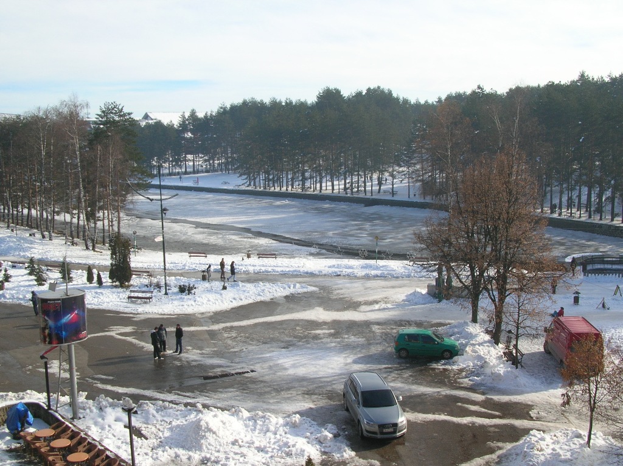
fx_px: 719
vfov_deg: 35.9
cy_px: 233
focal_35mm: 40
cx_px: 312
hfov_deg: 46.8
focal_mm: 6.6
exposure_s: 1/185
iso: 50
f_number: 5.9
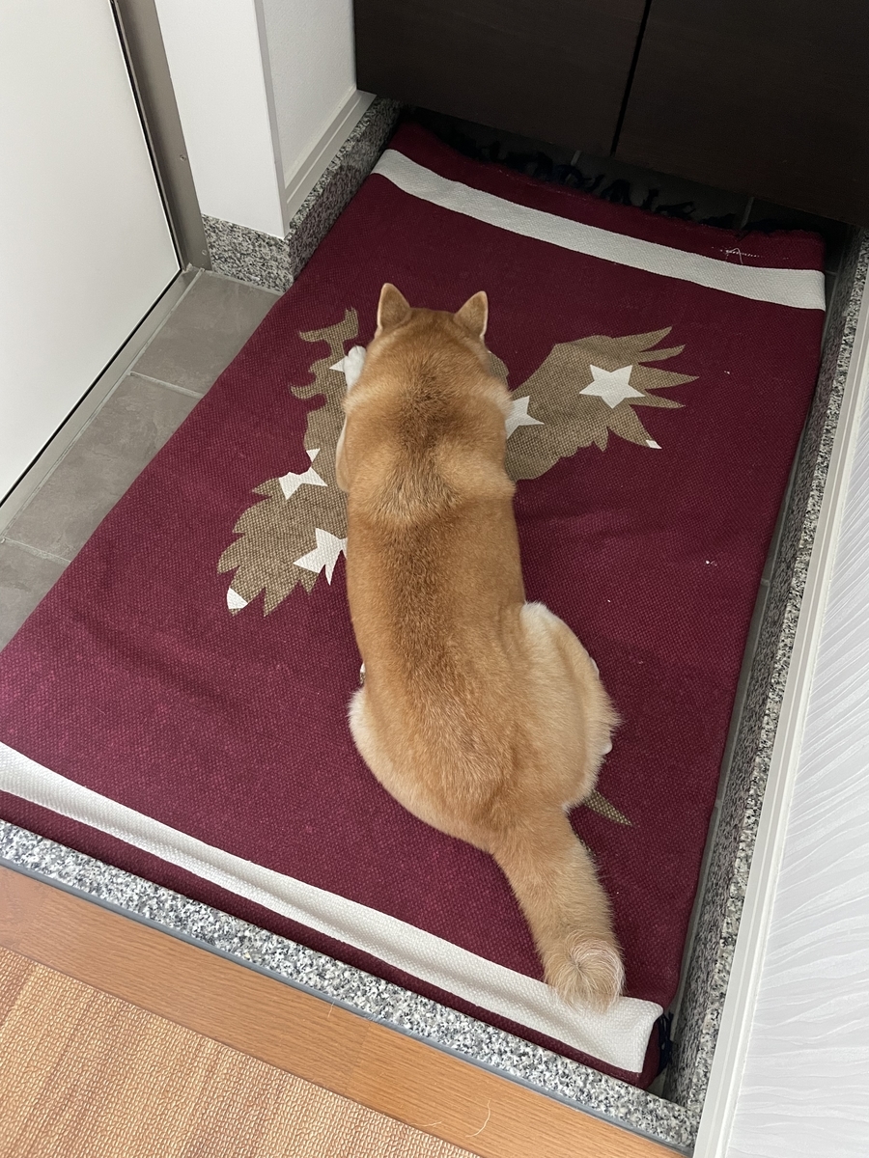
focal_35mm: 26
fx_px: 870
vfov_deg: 67.3
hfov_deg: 53.1
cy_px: 579
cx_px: 434
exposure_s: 1/32
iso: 640
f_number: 1.6
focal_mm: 4.2
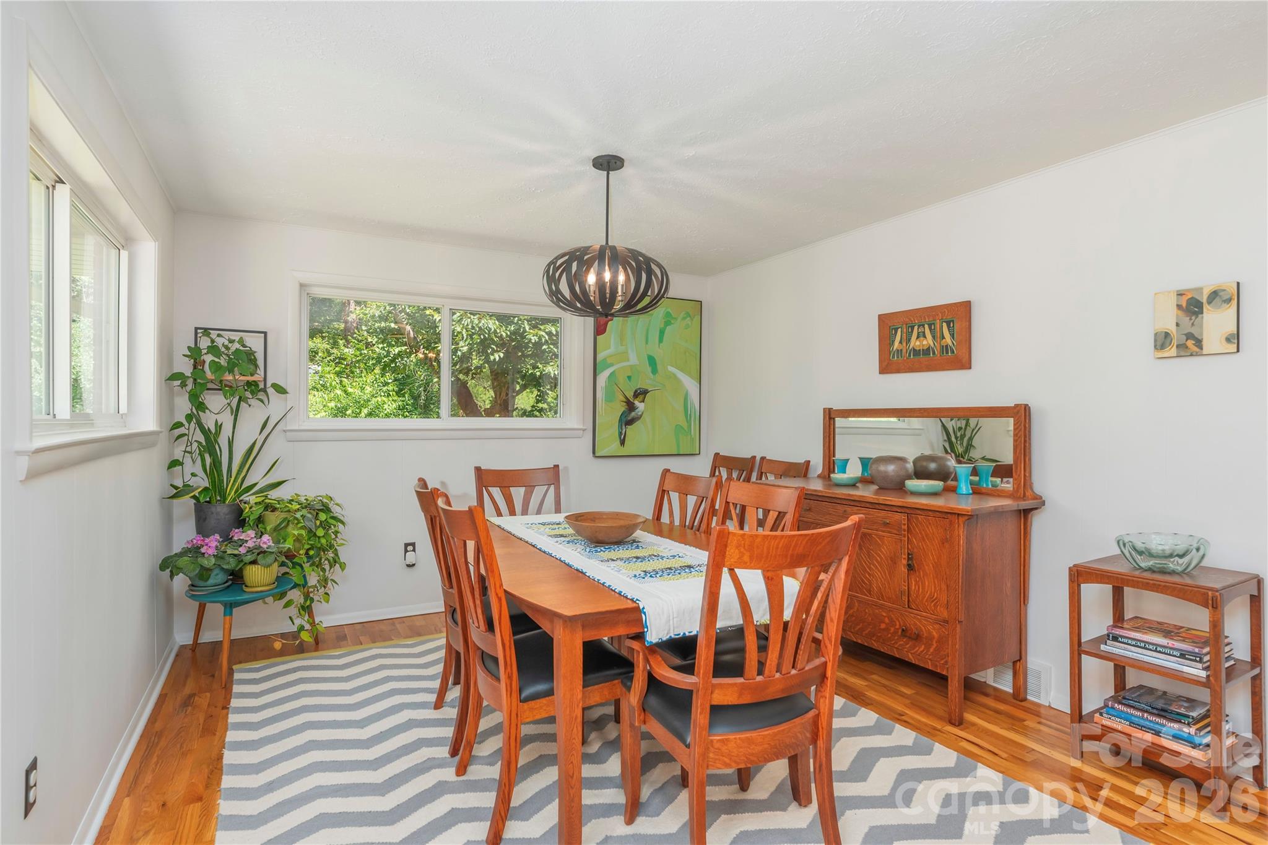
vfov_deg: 64.5
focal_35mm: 19
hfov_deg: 86.9
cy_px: 422
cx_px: 634
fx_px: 669
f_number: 8
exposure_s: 1/20
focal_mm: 19
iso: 320
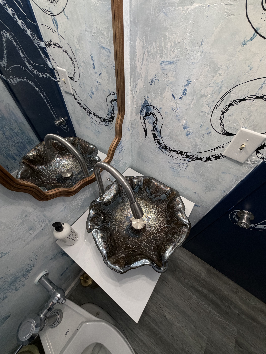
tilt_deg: -52.9
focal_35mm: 14
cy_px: 177
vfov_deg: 102.1
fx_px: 143
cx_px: 133
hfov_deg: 85.7
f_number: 2.2
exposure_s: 1/120
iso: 200
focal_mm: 2.22
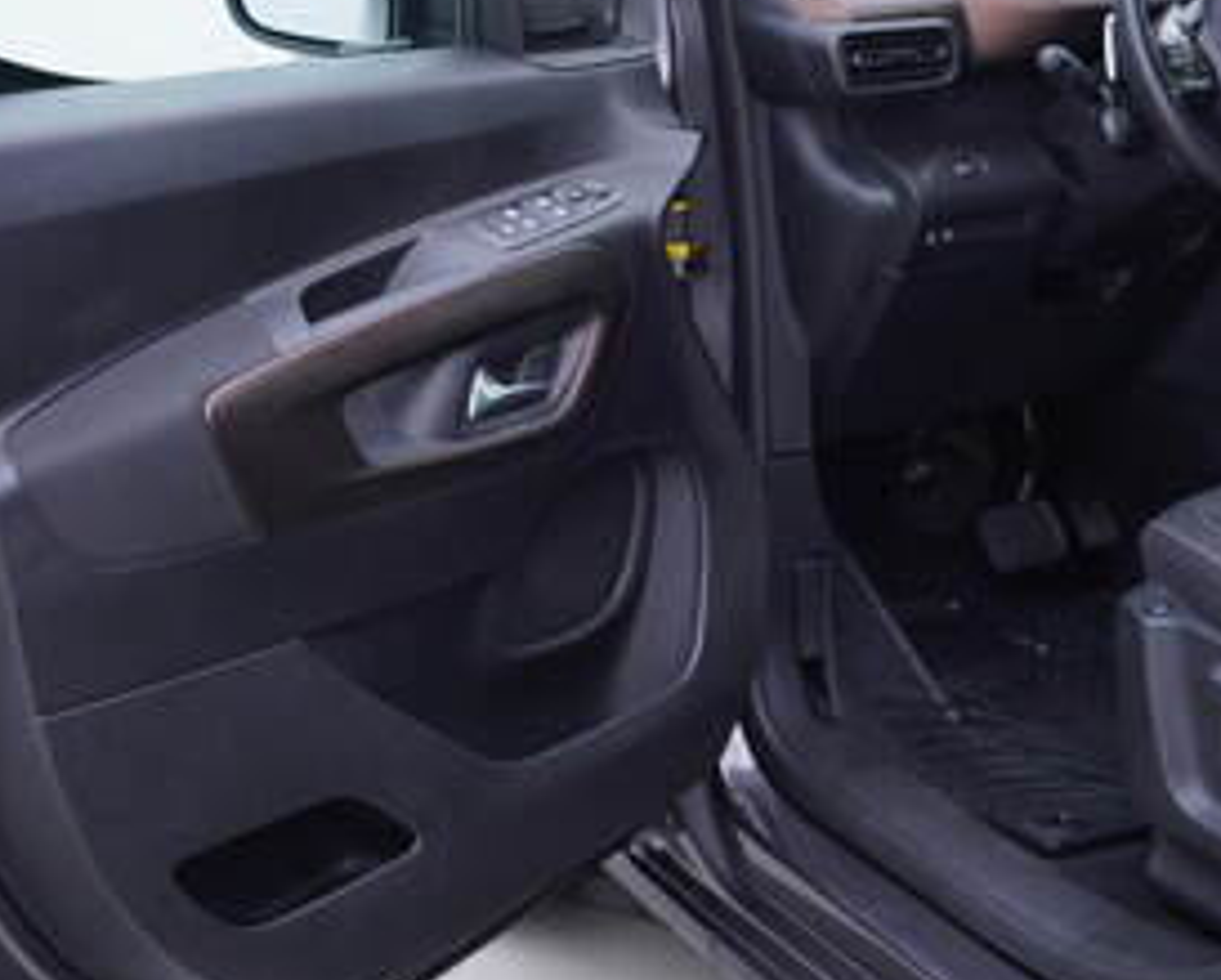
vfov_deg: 22.2
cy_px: 177
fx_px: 2460
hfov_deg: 27.9
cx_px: 608
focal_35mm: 68
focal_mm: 24
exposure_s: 1/50
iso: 125
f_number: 3.2
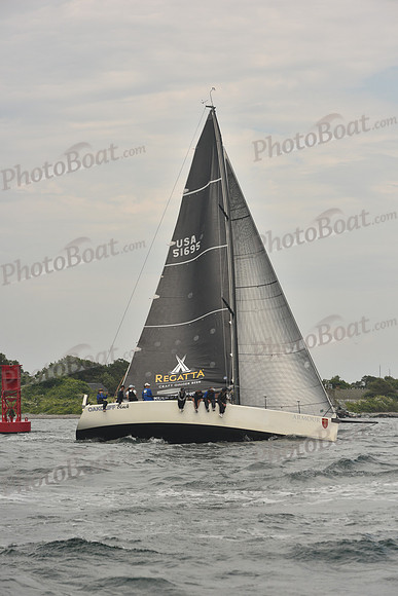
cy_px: 298
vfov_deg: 20.8
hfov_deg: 14.0
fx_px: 1624
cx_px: 199
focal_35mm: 98
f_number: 7.1
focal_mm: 98
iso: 250
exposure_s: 1/500
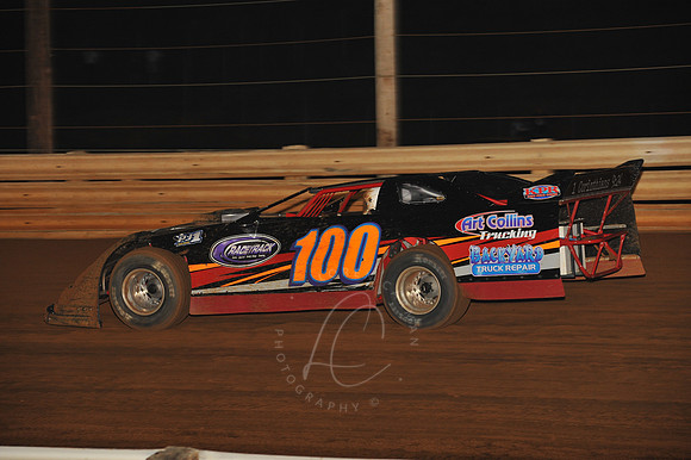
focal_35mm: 155
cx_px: 346
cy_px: 230
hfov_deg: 13.3
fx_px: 2973
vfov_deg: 8.8
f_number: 7.1
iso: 1000
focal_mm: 155
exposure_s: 1/320
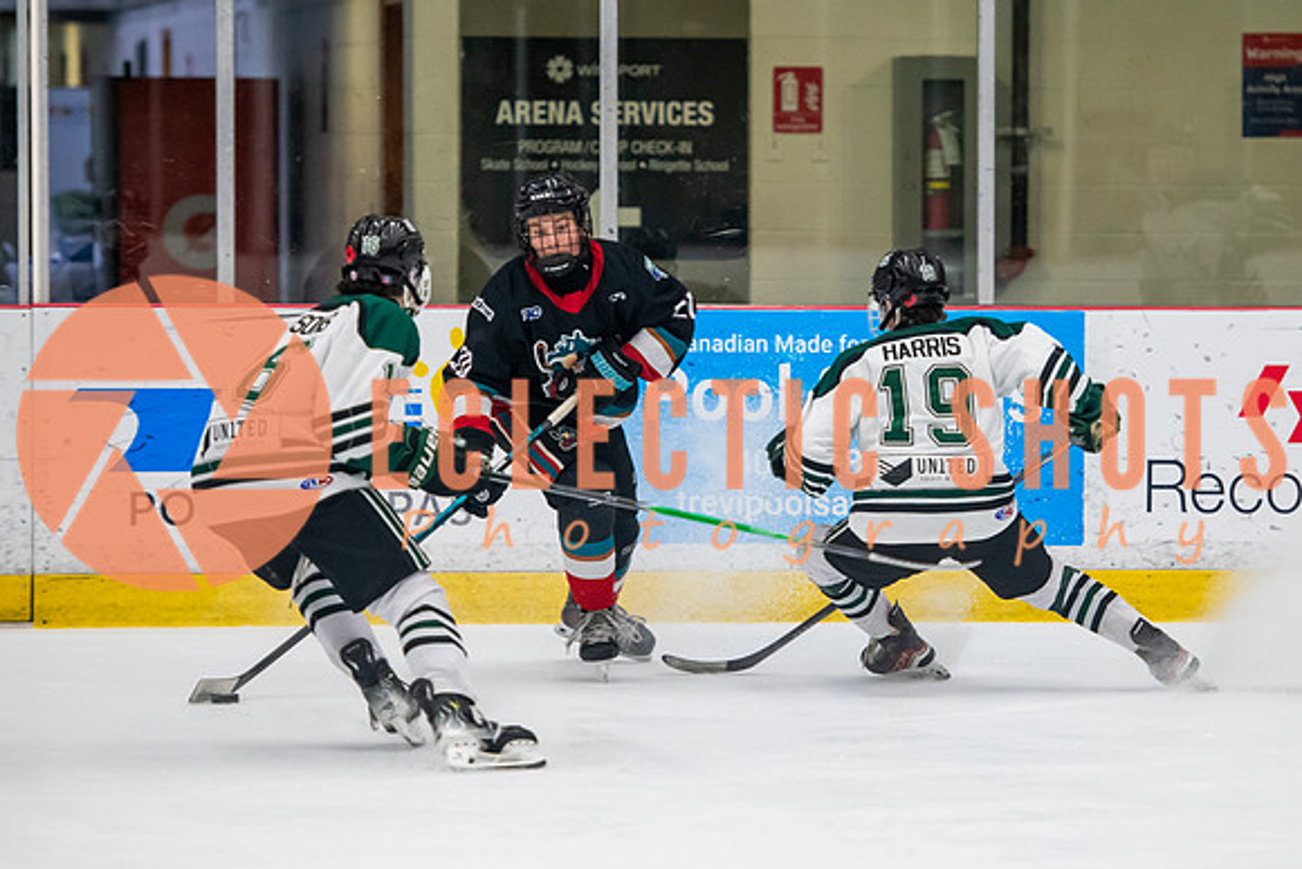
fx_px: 8146
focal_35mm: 225
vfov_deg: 6.1
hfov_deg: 9.1
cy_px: 367
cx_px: 796
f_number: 3.2
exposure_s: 1/640
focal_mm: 145
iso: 2000
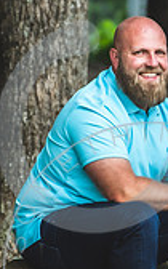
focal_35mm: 424
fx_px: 3106
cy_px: 149
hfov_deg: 3.1
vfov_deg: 5.0
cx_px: 224
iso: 250
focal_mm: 155
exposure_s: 1/320
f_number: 5.6
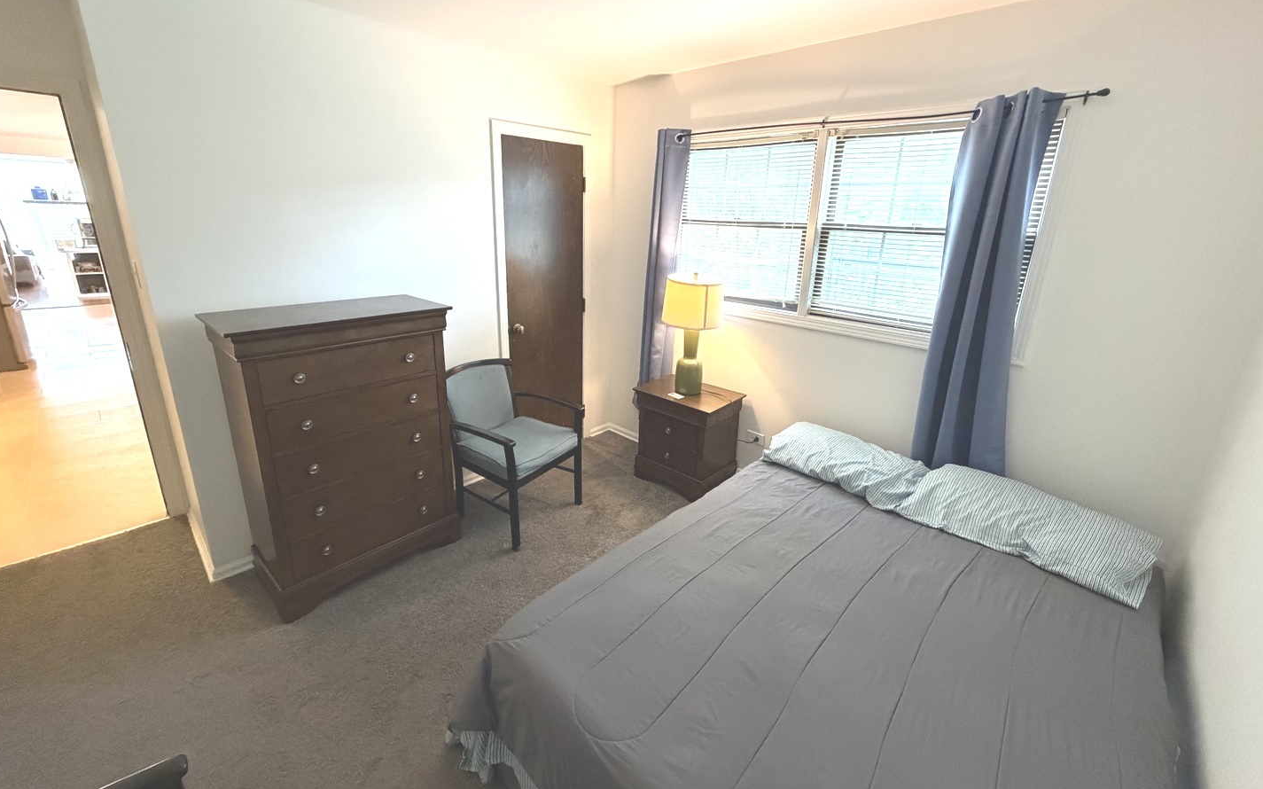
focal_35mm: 15
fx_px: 516
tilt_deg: -16.6
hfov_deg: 101.5
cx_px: 627
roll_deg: -2.0
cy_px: 362
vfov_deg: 74.6
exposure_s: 1/60
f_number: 2.2
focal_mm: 2.22
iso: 800
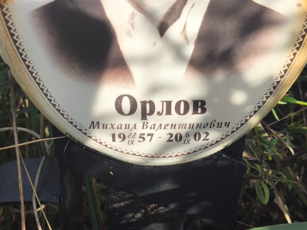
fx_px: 506
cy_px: 119
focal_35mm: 57
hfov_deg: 33.8
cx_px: 148
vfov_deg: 25.7
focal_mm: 4.71
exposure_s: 1/612
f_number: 1.7
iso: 50
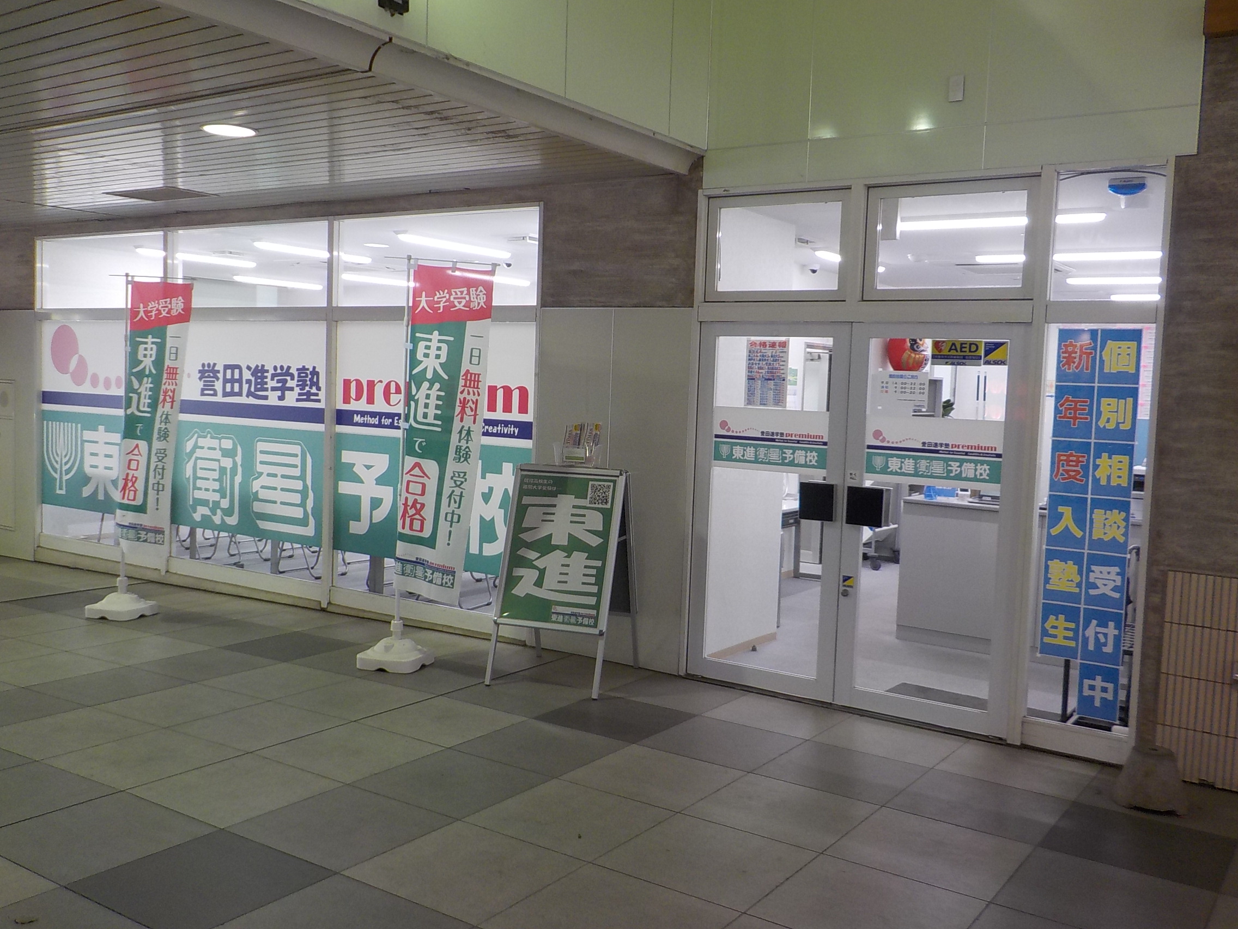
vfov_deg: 46.8
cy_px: 464
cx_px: 619
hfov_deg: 60.0
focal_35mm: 30
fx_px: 1073
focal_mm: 4.1
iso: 125
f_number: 3.3
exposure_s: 1/30
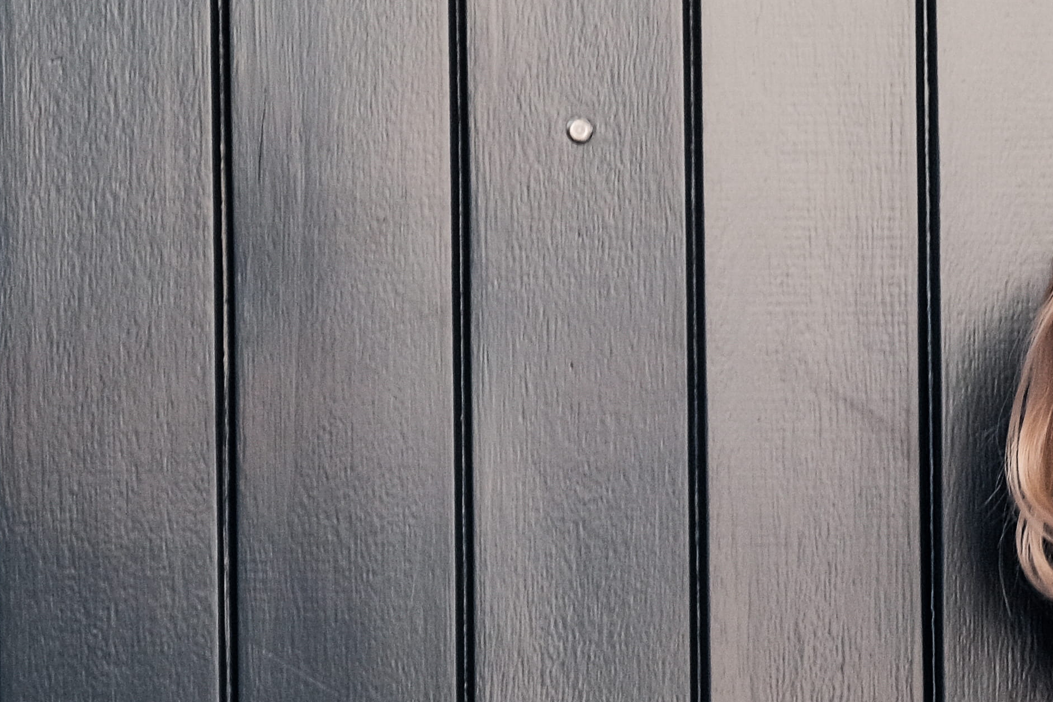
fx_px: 8044
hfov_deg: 7.5
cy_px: 1049
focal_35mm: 275
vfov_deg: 5.0
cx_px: 989
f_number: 2.8
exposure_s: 1/125
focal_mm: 55
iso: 640
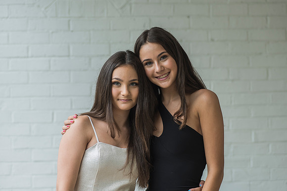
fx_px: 950
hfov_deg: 17.2
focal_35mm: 119
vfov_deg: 11.5
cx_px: 134
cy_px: 89
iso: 200
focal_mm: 112
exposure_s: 1/160
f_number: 3.5
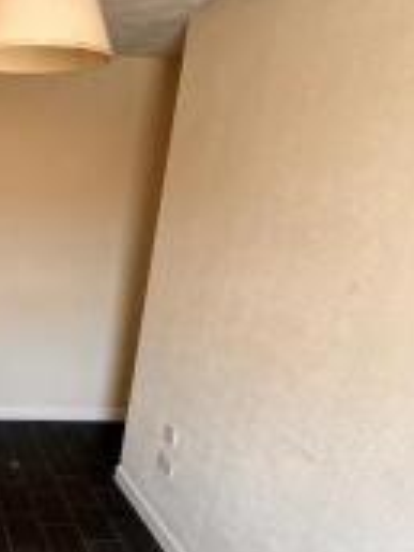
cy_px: 380
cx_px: -71
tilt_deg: -18.7
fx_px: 526
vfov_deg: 53.9
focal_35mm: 33
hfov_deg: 35.0
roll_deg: -1.1
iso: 200
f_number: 1.8
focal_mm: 1.57
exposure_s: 1/99
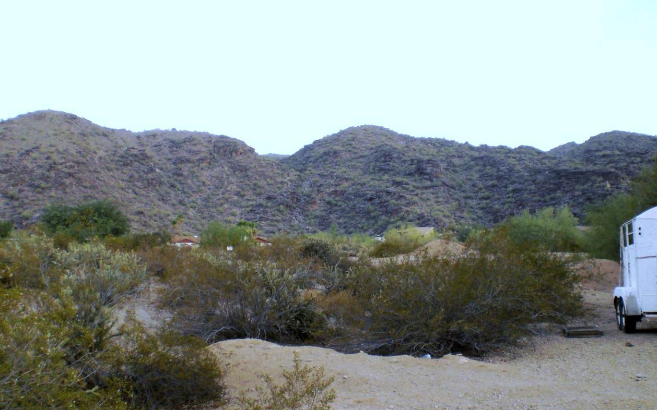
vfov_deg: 31.2
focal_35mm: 41
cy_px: 242
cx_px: 326
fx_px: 734
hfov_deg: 48.2
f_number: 4.4
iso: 50
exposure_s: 1/320
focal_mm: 6.3
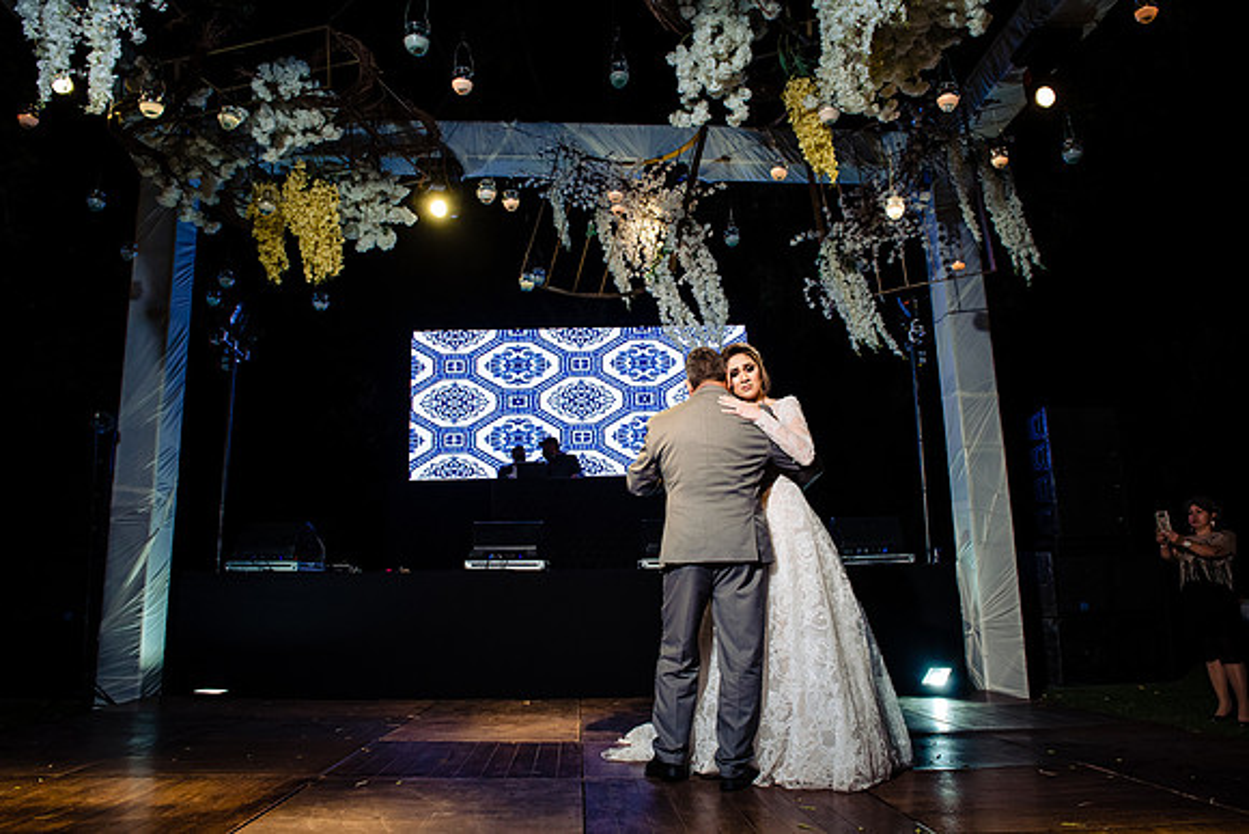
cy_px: 417
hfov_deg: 72.7
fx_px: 849
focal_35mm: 24
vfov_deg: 52.3
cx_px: 624
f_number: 6.3
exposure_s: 1/200
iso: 1600
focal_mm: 24
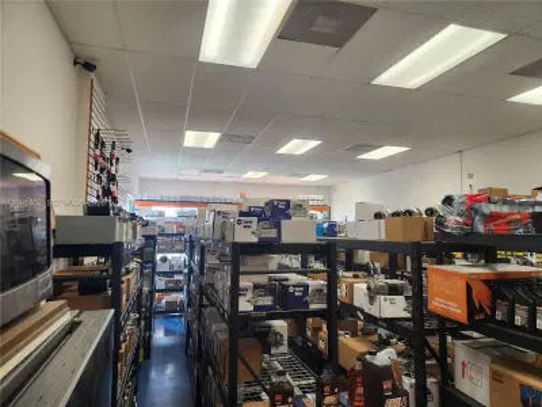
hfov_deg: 73.9
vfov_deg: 58.9
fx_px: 360
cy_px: 204
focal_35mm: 23
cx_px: 271
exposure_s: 1/180
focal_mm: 5.4
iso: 200
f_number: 1.8
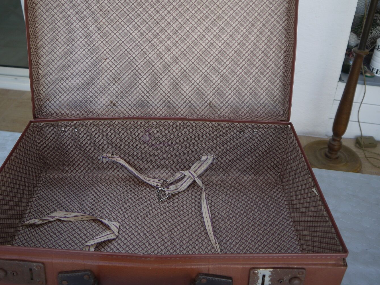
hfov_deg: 51.2
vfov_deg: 39.5
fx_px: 395
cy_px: 117
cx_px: 168
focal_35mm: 36
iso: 100
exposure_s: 1/100
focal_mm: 15
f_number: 3.6
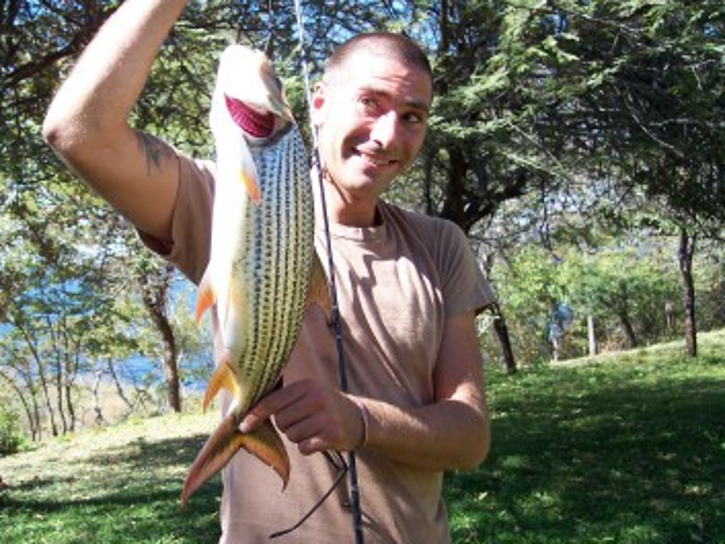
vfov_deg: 33.6
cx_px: 316
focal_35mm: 43
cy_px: 271
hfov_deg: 43.7
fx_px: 901
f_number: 2.8
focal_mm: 8
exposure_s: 1/500
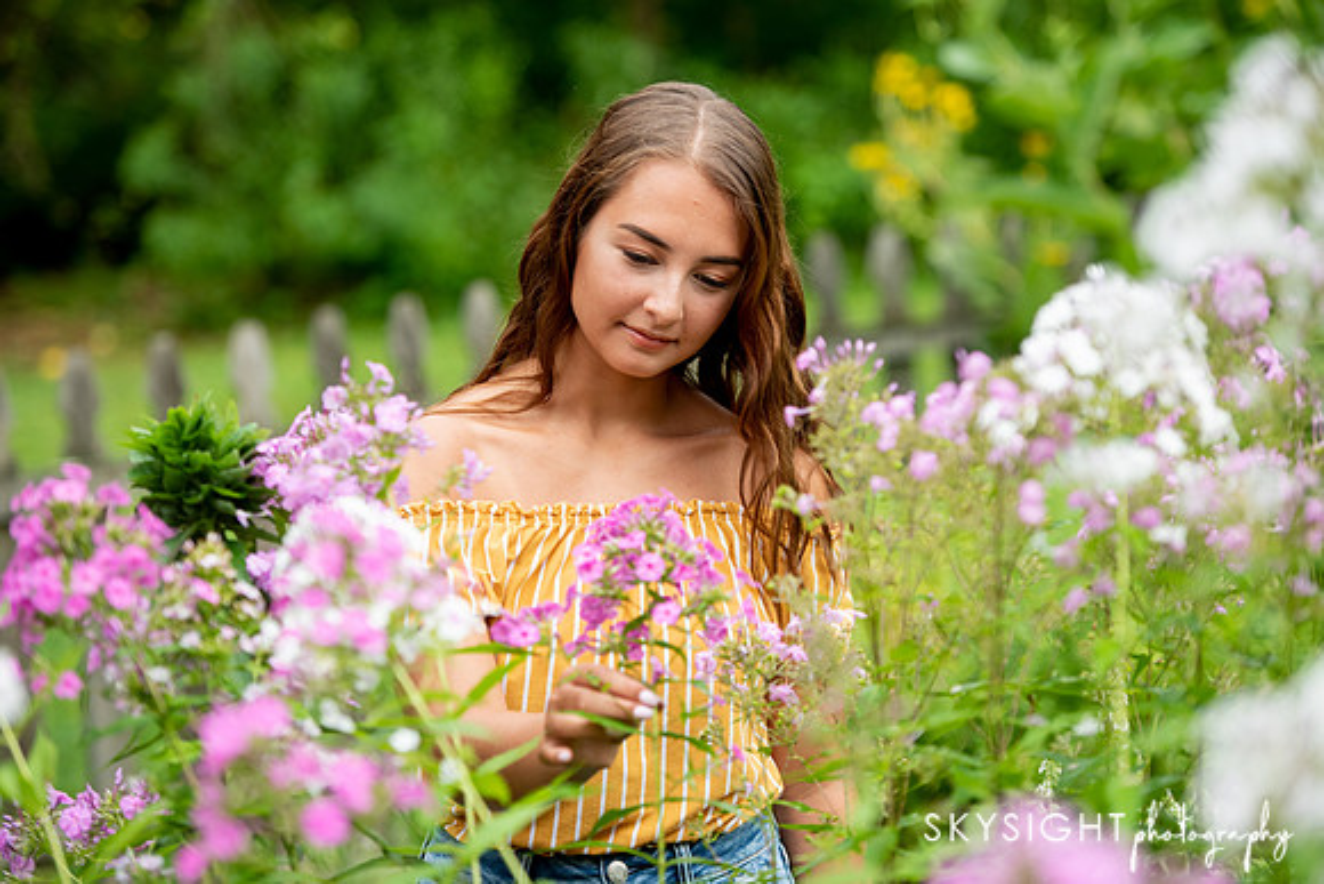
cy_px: 442
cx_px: 664
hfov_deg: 17.8
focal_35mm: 115
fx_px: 4230
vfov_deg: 11.9
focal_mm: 112
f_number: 2.8
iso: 400
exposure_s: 1/1000
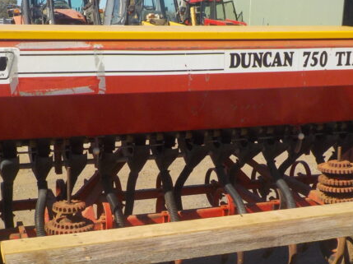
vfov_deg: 25.7
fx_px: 571
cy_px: 199
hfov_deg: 34.4
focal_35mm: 56
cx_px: 178
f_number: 3.3
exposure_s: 1/1000
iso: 125
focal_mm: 4.1
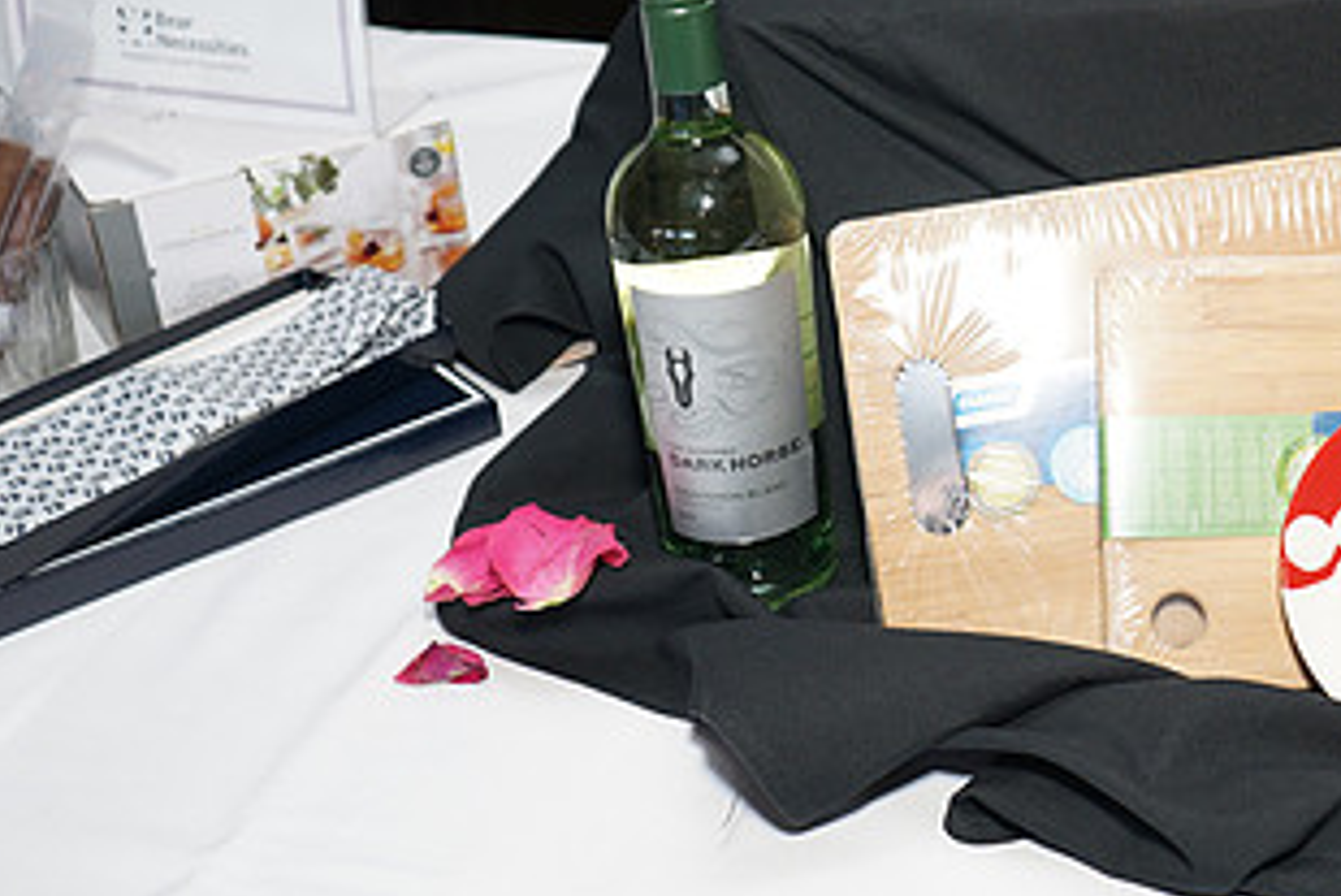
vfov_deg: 23.2
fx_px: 2161
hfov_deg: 32.8
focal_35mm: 58
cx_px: 1203
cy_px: 262
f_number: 4.5
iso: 400
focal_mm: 31
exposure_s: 1/80
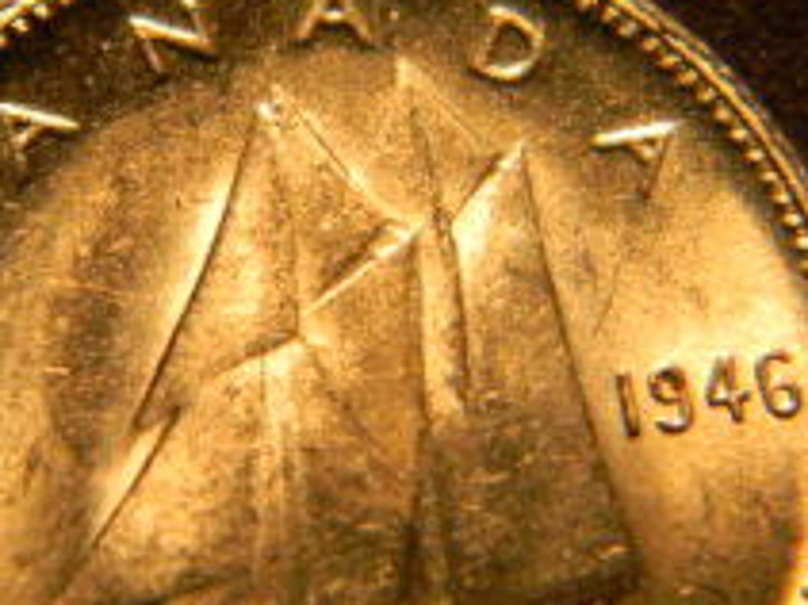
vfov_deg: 7.9
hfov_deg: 10.6
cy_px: 291
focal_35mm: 187
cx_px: 327
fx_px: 4362
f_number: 4.5
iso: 80
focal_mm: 15.1
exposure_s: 1/56.1
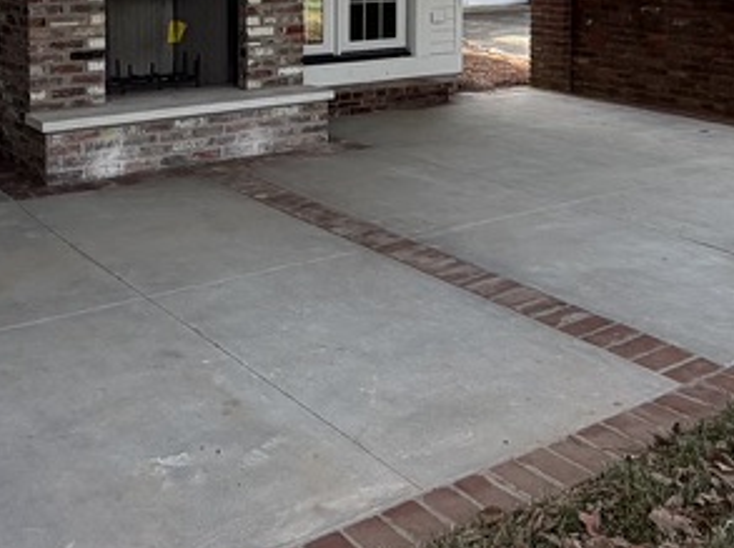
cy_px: -20
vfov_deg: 27.6
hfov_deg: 38.9
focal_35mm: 49
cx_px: 416
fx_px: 1038
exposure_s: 1/264
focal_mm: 2.22
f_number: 2.2
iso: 50
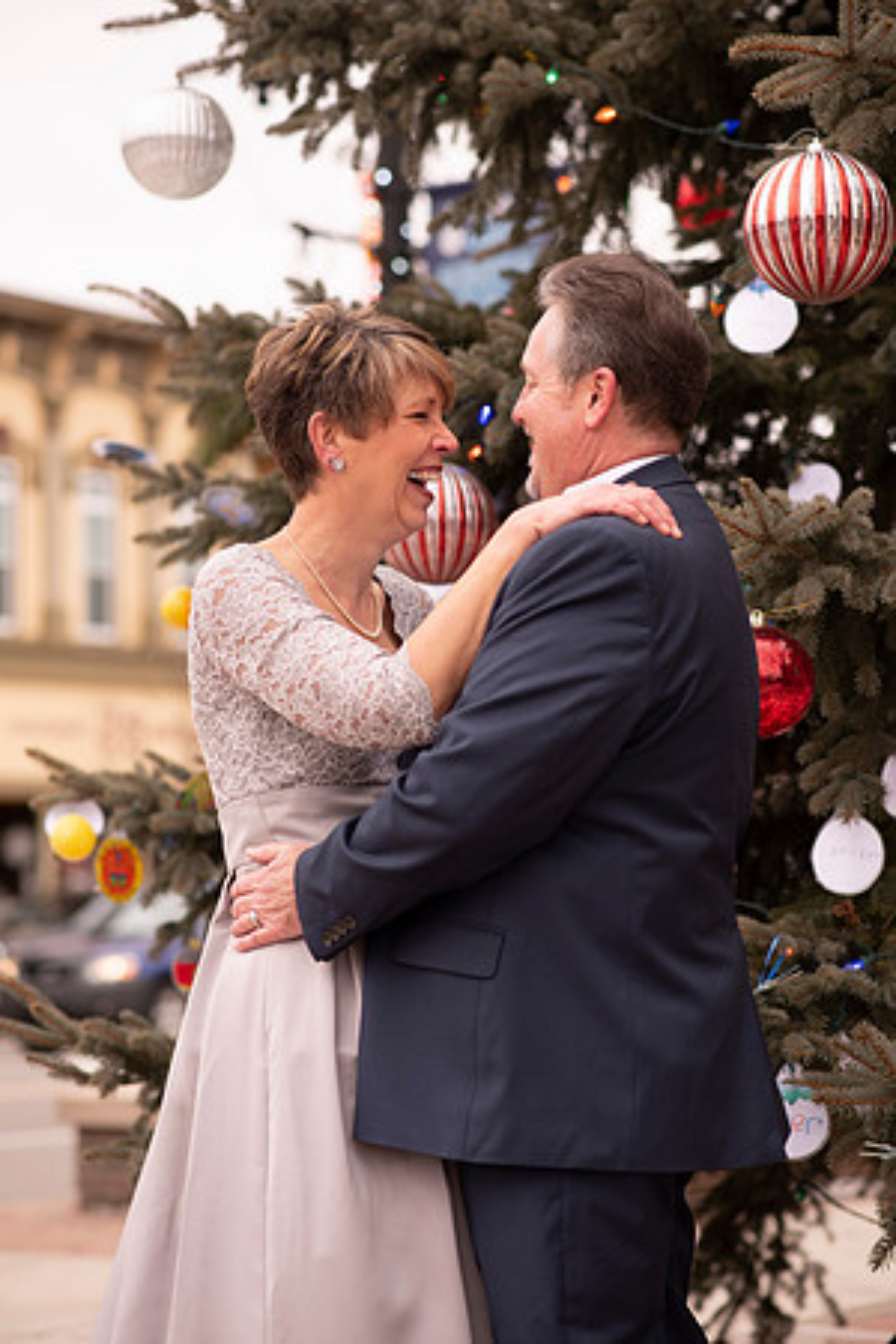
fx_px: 3173
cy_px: 672
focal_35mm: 85
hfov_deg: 16.1
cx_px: 448
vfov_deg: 23.9
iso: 100
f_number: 2.5
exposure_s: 1/125
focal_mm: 85
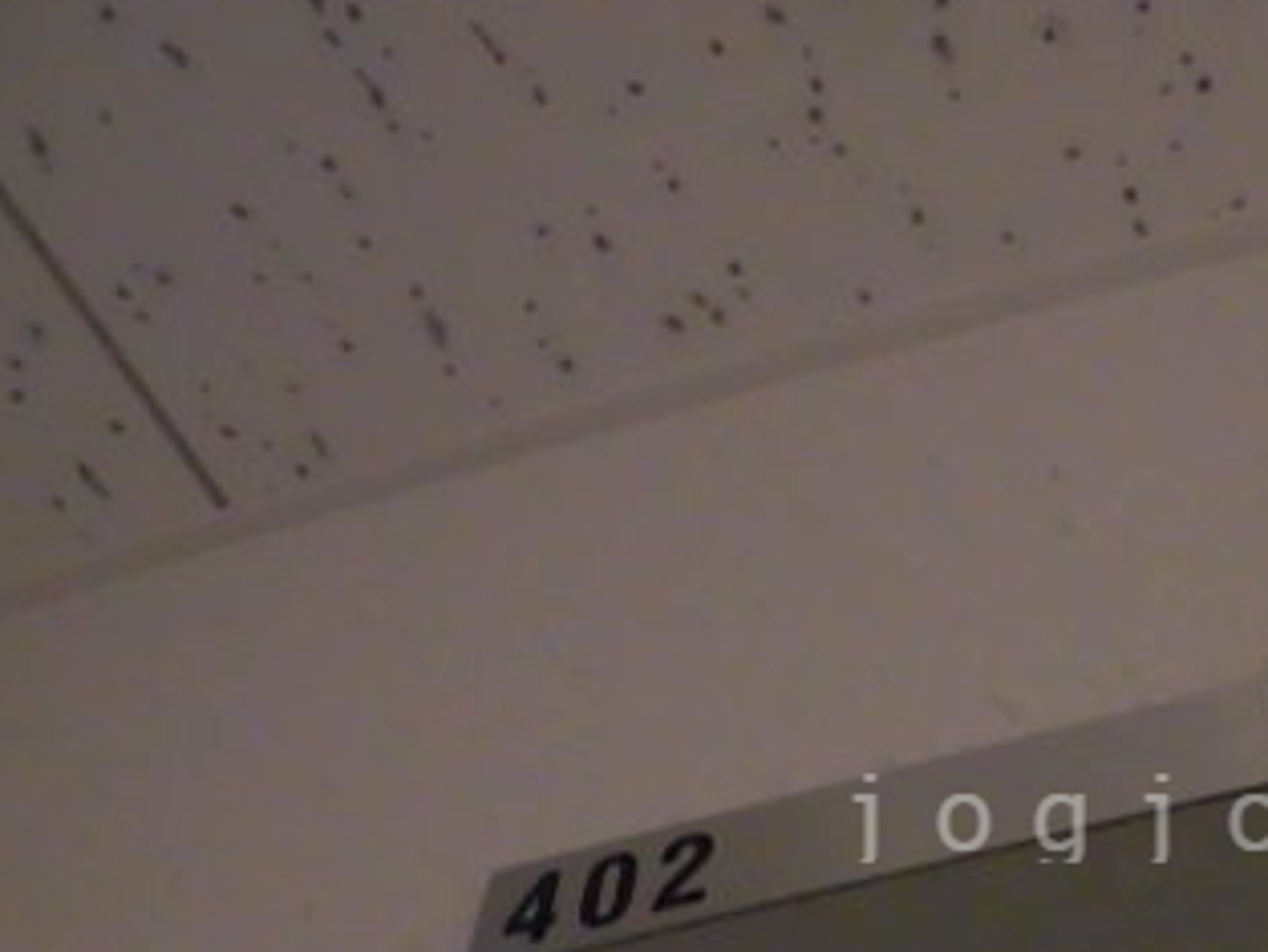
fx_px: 1796
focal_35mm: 49
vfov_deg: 28.8
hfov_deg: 36.6
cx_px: 1122
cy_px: 814
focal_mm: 4.3
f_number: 3.1
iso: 800
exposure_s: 1/15
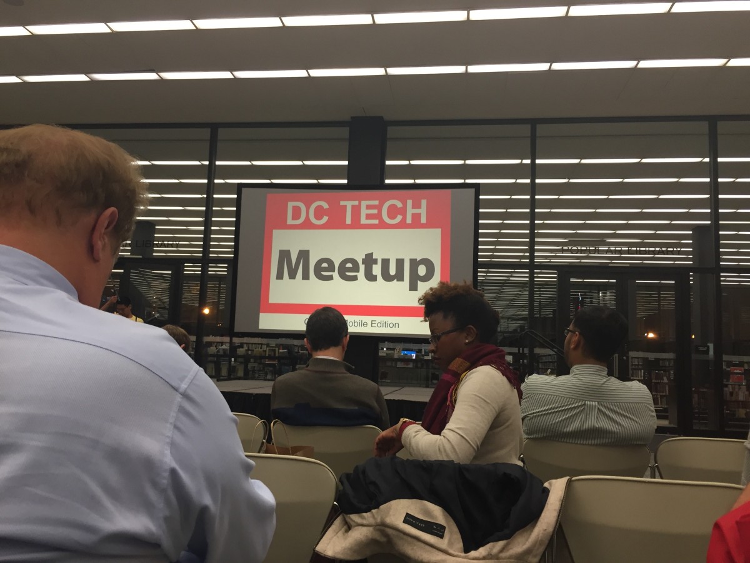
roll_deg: -1.8
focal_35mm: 29
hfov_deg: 61.7
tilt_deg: +7.8
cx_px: 375
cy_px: 282
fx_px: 628
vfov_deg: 48.2
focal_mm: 4.15
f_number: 2.2
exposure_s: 1/30
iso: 32
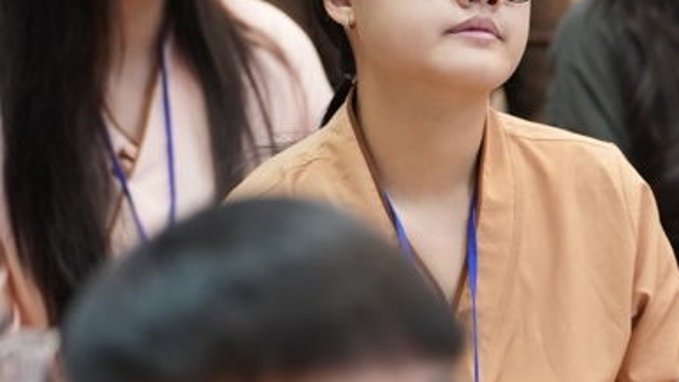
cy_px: 18
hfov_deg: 7.8
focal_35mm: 278
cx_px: 520
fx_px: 5005
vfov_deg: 4.4
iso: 4000
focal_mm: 105
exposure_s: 1/125
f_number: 2.8
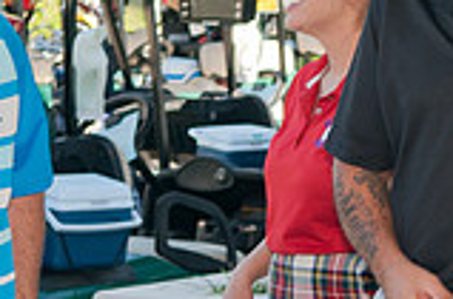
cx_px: 553
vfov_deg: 6.2
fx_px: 2748
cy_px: 155
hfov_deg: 9.3
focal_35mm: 219
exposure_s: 1/60
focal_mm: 40
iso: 200
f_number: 5
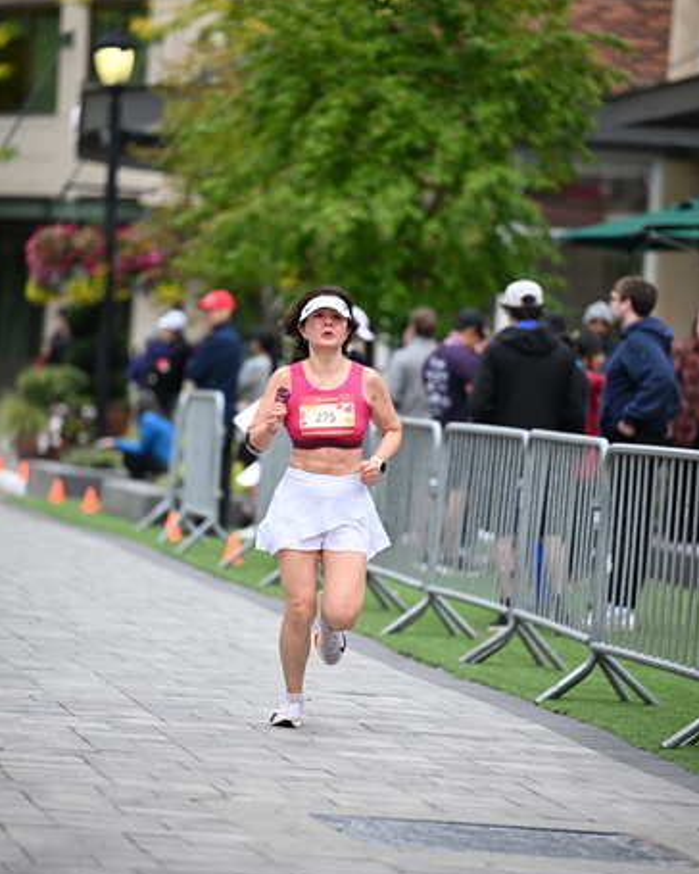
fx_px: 4991
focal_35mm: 193
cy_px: 446
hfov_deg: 8.0
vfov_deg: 10.0
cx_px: 350
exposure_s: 1/2000
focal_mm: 170
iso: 640
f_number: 2.8
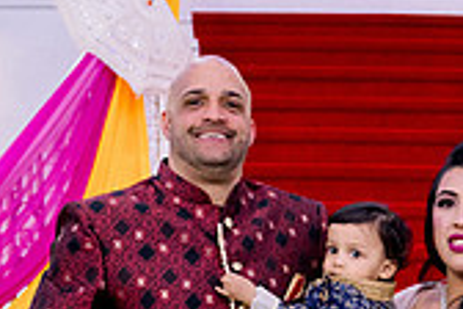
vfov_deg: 11.4
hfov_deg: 17.7
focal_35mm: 114
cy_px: 504
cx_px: 394
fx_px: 1466
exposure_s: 1/125
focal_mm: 33
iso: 5000
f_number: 2.8
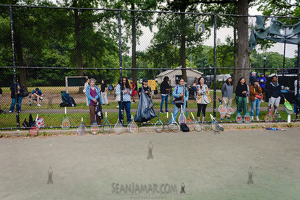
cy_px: 100
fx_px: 207
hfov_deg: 71.9
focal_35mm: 25
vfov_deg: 51.6
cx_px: 150
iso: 1600
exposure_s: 1/800
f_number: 4.5
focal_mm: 24
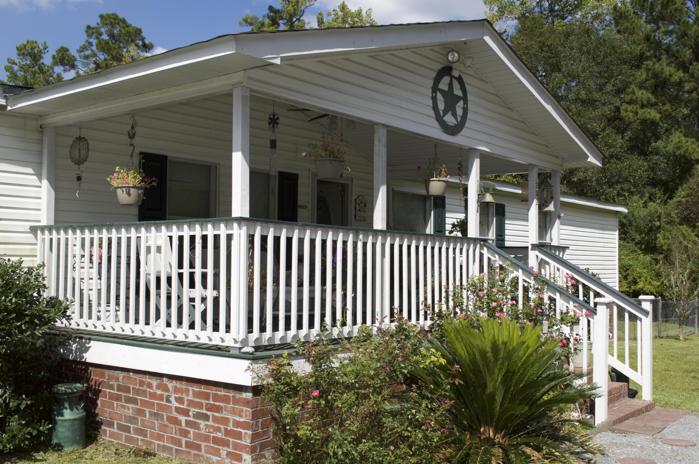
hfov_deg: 49.6
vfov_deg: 34.1
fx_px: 756
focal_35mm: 39
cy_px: 232
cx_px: 350
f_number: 10
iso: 100
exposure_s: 1/200
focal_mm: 26
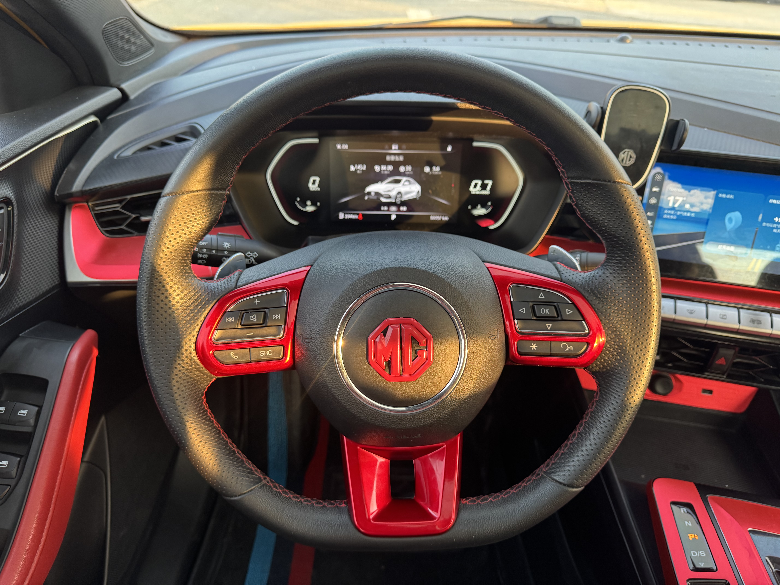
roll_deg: -0.3
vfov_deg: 56.8
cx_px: 390
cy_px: 292
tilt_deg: -32.6
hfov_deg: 71.6
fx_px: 541
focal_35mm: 24
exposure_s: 1/103
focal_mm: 6.76
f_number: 1.78
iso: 200
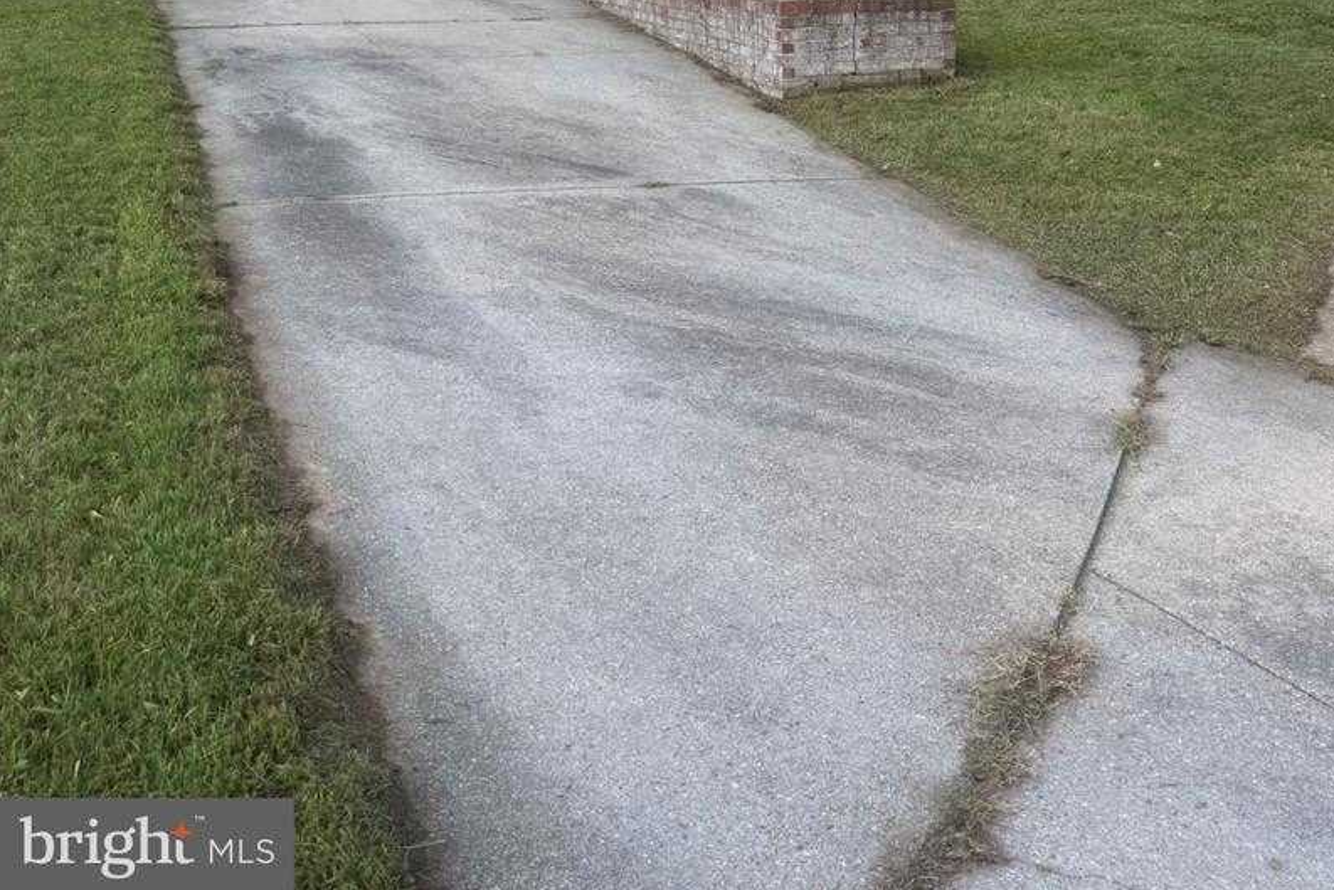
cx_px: 680
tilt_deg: -3.5
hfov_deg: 55.8
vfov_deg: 35.0
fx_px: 1260
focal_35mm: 34
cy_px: -13
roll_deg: +0.2
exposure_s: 1/757
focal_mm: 6.76
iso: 100
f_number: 1.78
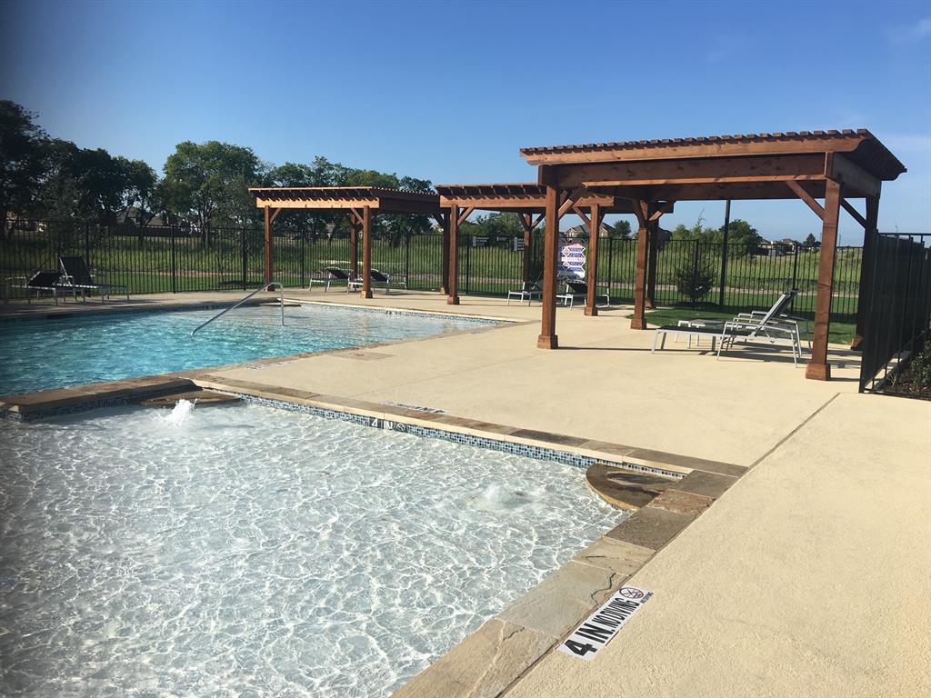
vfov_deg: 48.2
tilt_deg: -6.5
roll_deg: -0.4
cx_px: 466
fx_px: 780
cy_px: 349
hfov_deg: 61.7
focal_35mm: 29
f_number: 2.2
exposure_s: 1/1637
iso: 25
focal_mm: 4.15
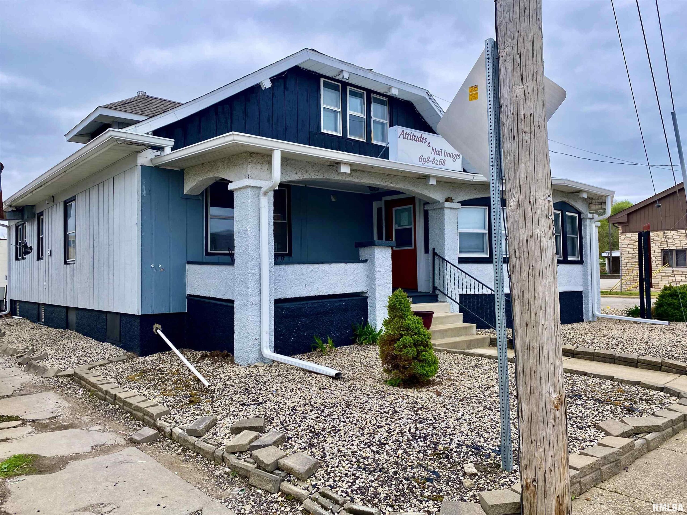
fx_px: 516
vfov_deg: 53.1
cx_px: 344
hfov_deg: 67.3
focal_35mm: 26
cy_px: 258
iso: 32
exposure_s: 1/816
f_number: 1.8
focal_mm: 4.25
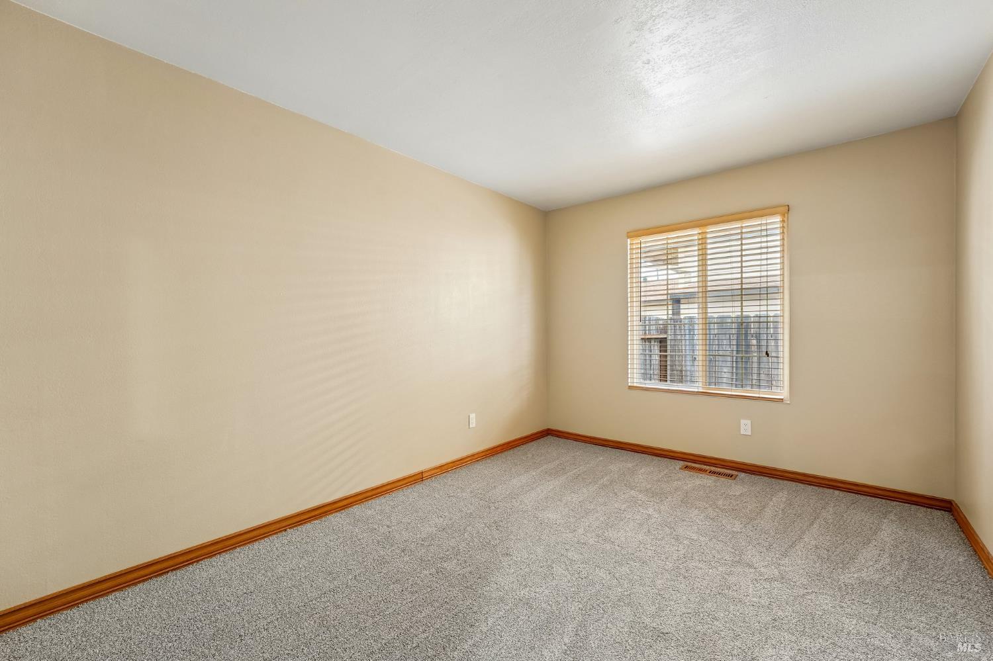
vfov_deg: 81.2
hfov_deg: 104.3
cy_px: 330
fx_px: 386
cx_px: 496
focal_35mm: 14
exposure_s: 1/20
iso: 500
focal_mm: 14
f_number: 8
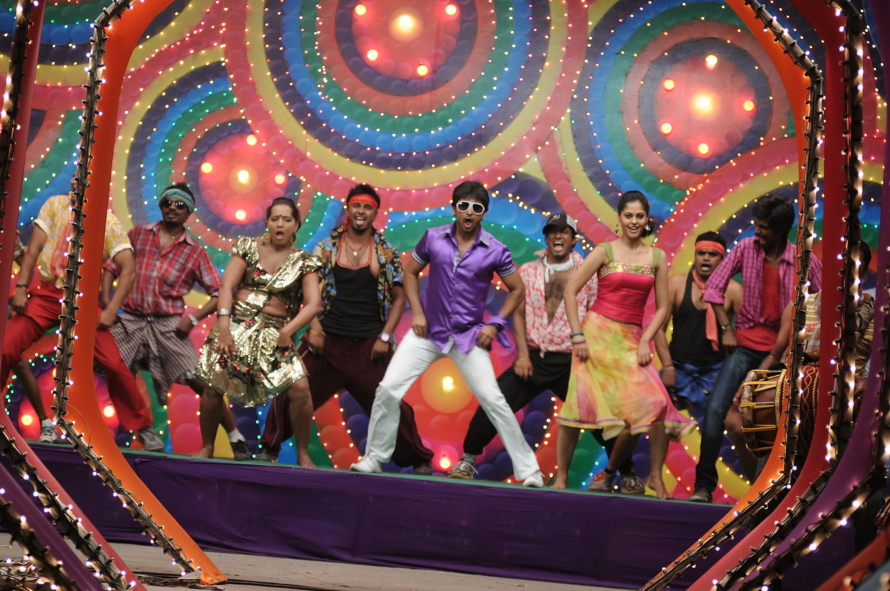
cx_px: 445
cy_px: 296
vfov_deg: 10.6
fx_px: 3185
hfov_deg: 15.9
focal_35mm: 129
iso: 400
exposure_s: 1/80
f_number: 2.8
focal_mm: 86
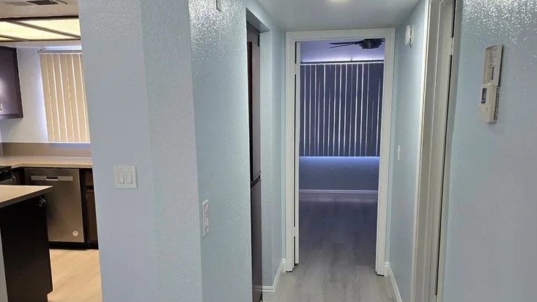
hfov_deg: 56.6
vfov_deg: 33.4
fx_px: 498
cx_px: 265
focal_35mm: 35
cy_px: 205
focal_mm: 6.3
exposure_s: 1/120
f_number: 1.7
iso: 320
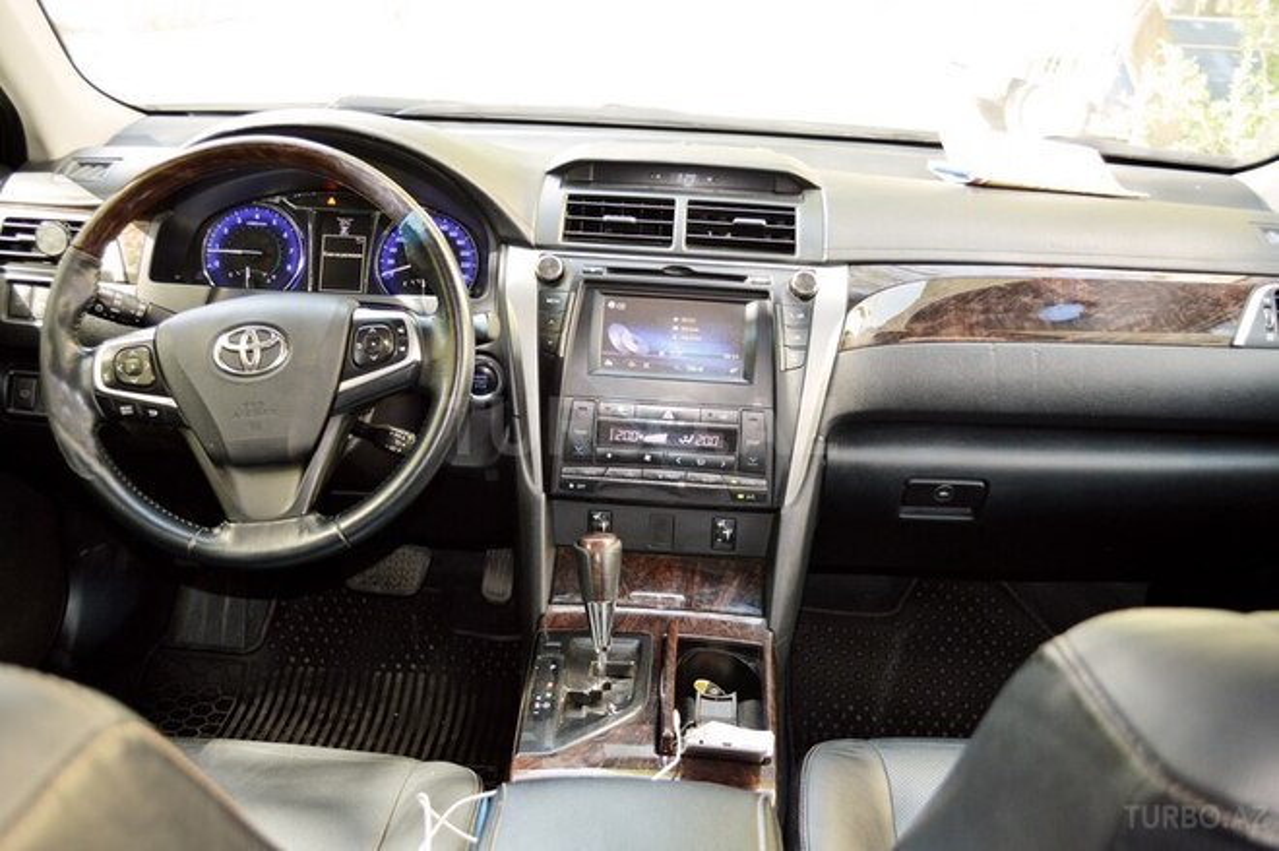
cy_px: 426
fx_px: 1385
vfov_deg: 34.2
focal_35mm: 39
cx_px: 640
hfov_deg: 49.6
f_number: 4.2
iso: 500
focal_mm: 26
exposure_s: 1/60
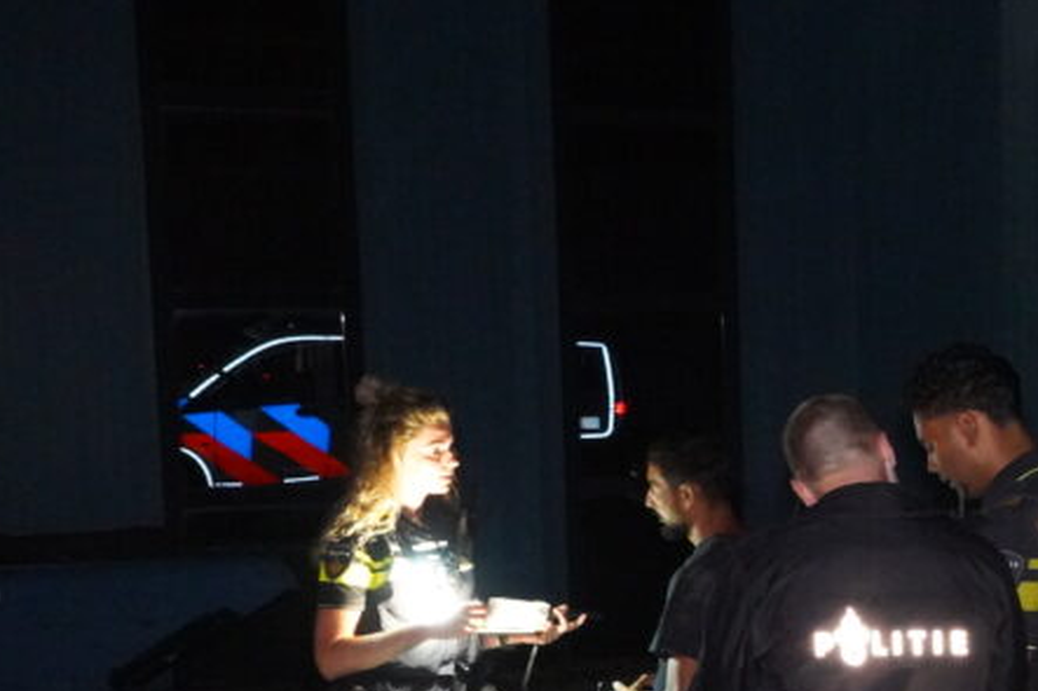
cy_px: 587
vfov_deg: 18.2
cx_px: 1087
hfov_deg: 25.7
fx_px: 2133
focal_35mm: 74
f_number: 8
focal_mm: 32
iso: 20000
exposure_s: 1/15
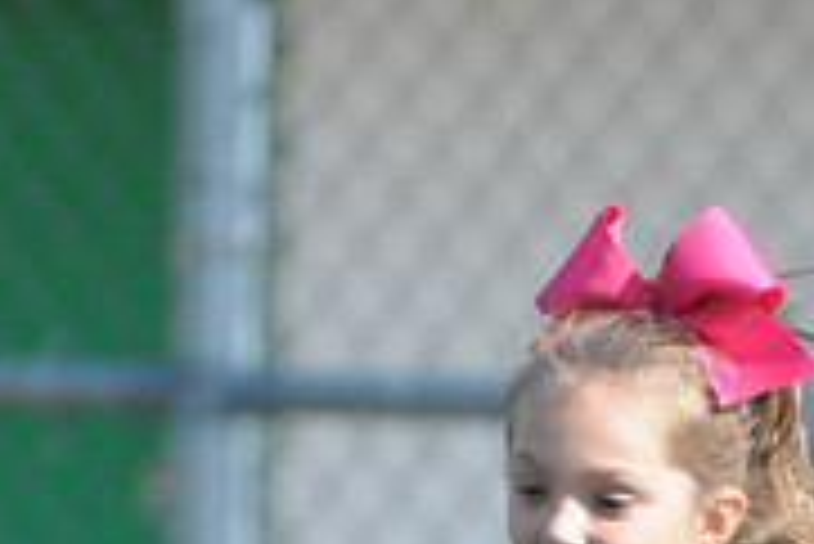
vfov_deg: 0.7
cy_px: 935
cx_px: 753
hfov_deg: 1.1
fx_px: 43469
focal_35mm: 1921
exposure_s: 1/6400
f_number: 4
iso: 1600
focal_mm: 400
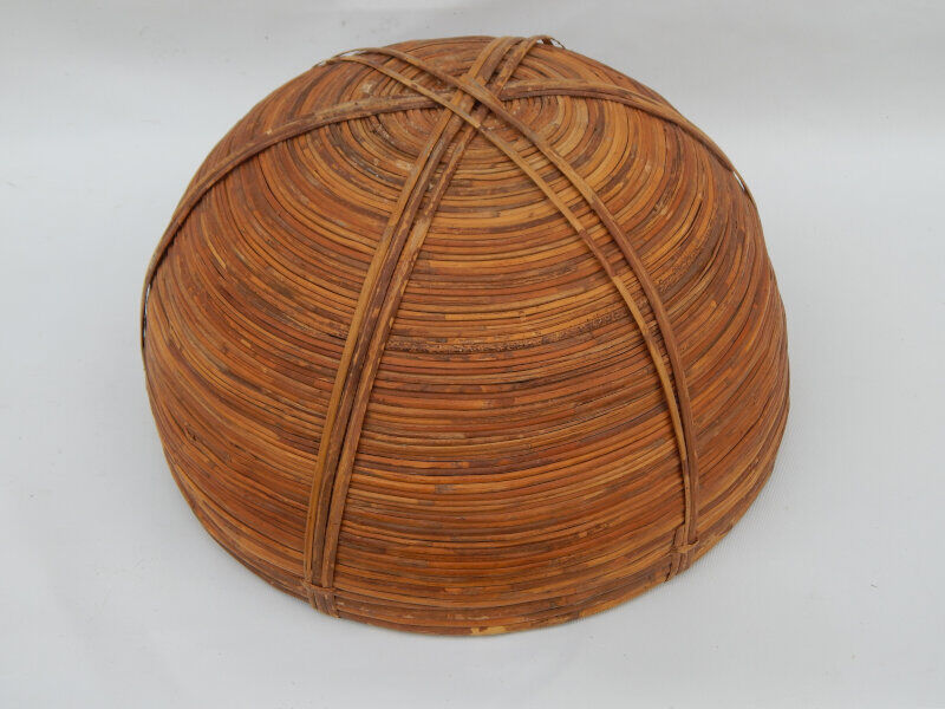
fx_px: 1338
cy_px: 354
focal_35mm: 49
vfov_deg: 29.7
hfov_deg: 38.9
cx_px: 472
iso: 125
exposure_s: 1/500
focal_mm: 8.6
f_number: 3.7
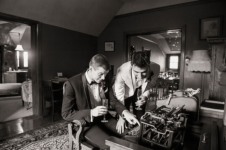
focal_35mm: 24
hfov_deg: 73.8
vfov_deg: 53.1
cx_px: 113
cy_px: 75
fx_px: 151
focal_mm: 24
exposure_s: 1/125
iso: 4000
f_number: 4.5
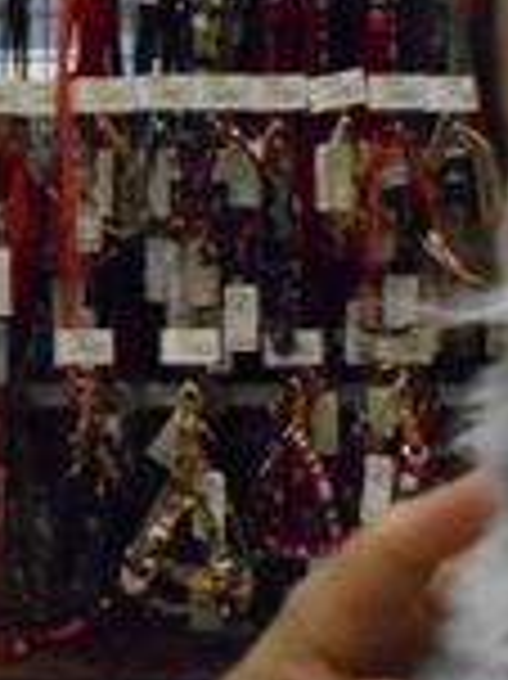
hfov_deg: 9.6
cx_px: 220
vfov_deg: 12.7
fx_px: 3037
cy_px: 450
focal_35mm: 155
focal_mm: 6.7
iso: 800
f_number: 3.9
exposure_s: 1/250
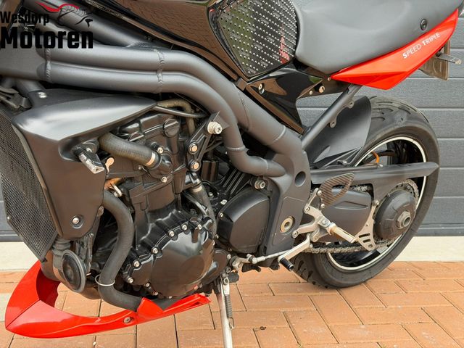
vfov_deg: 30.3
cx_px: 232
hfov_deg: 39.7
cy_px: 174
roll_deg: -1.4
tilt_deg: -9.0
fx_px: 643
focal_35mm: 48
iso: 64
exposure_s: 1/182
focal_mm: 6.76
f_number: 1.78
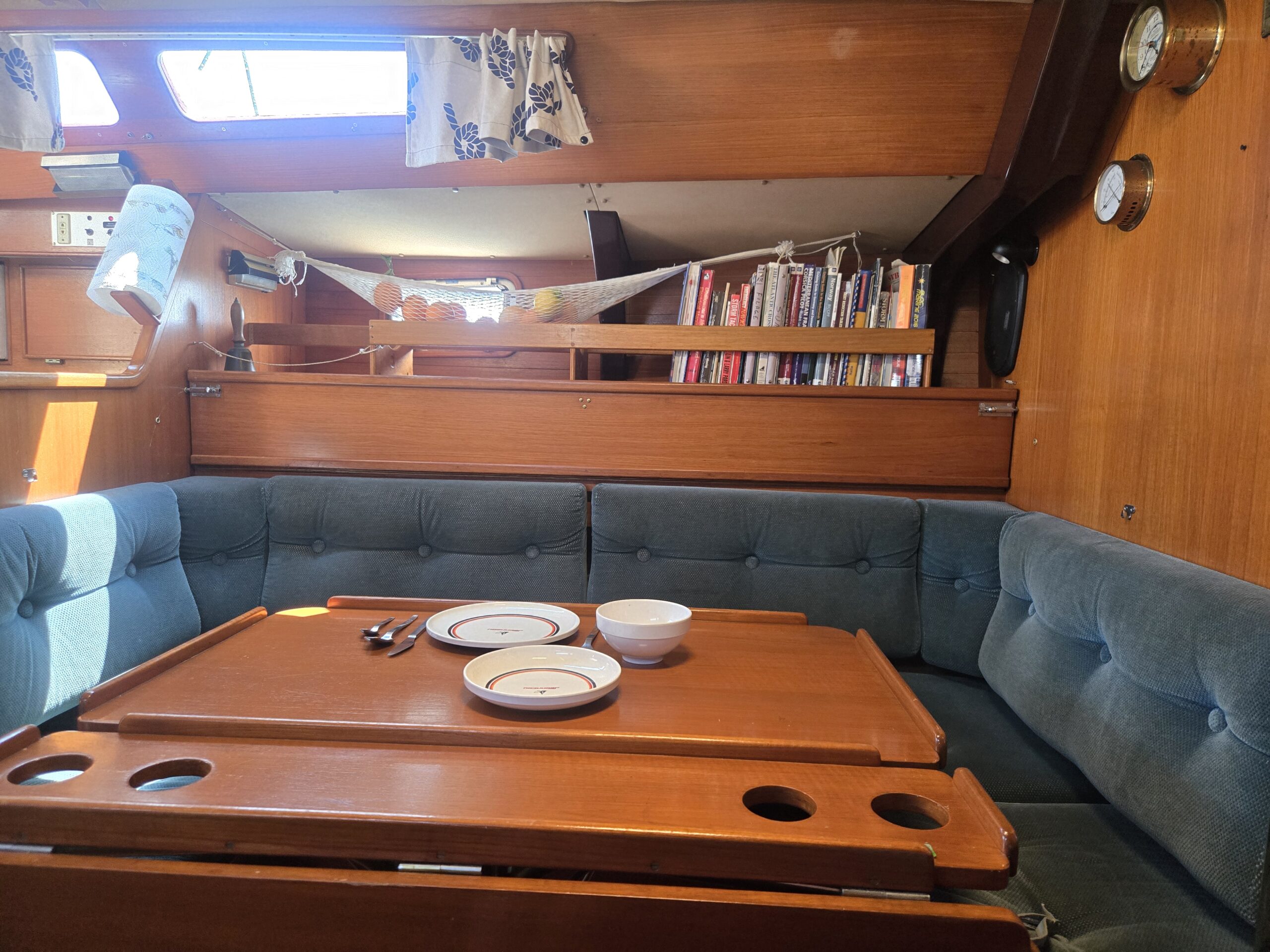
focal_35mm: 23
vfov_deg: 58.9
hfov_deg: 73.9
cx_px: 635
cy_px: 476
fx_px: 844
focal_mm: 5.4
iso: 500
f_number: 1.8
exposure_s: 1/120
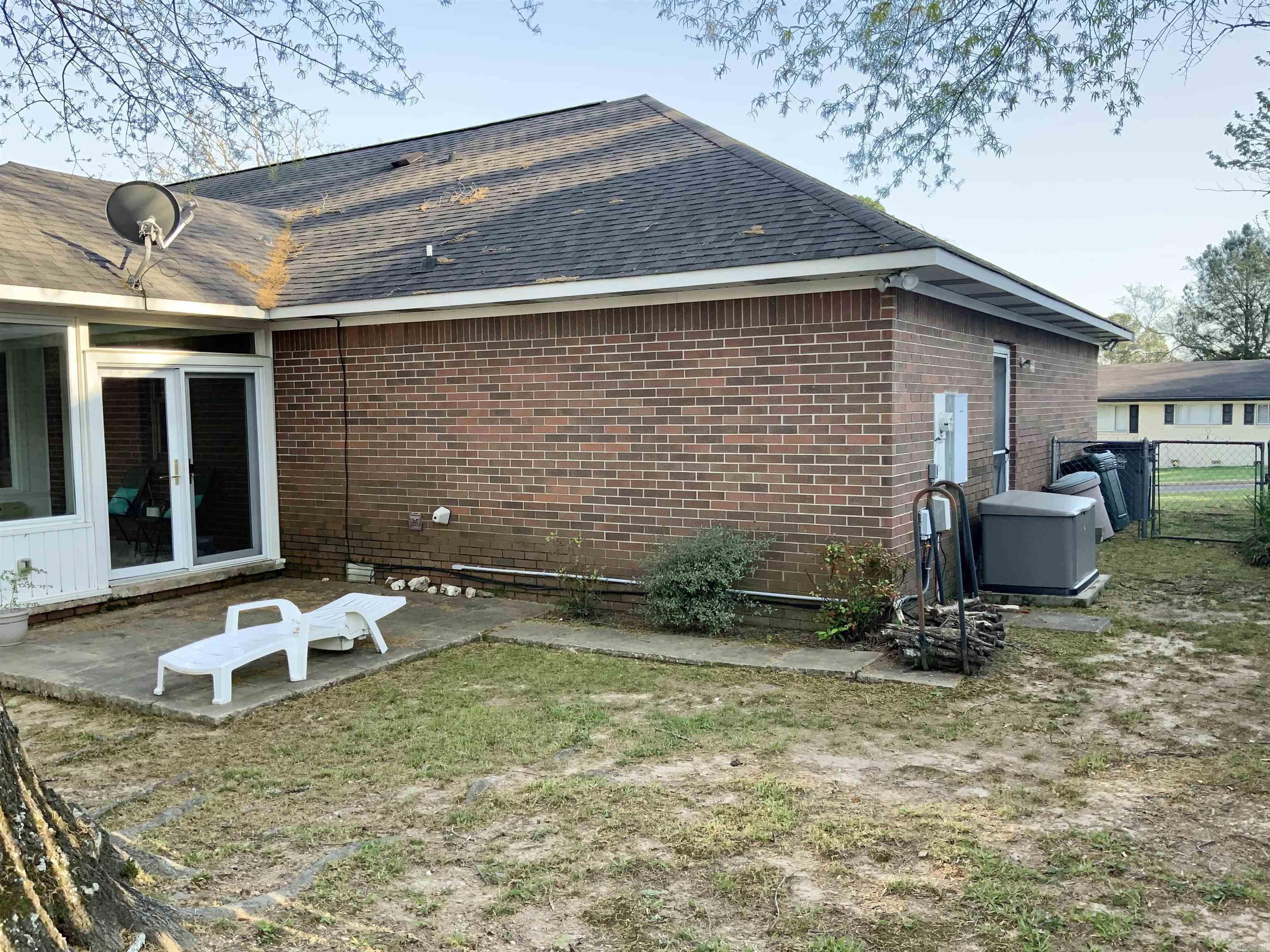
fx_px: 1064
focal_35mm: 29
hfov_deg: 61.7
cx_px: 635
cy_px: 476
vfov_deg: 48.2
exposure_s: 1/176
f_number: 1.8
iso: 16
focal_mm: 3
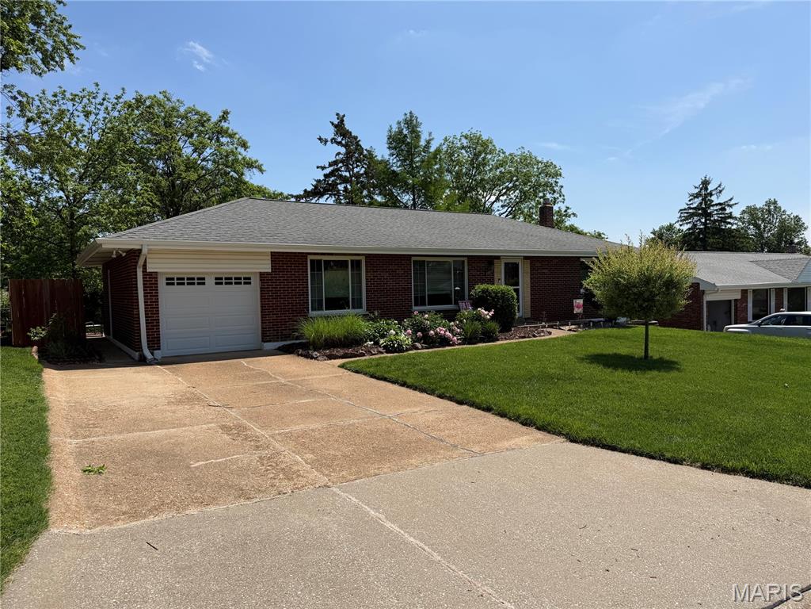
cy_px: 304
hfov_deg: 71.6
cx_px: 406
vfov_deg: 56.8
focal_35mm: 24
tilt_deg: -1.2
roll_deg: +1.4
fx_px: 562
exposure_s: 1/6173
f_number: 1.78
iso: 80
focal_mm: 6.76
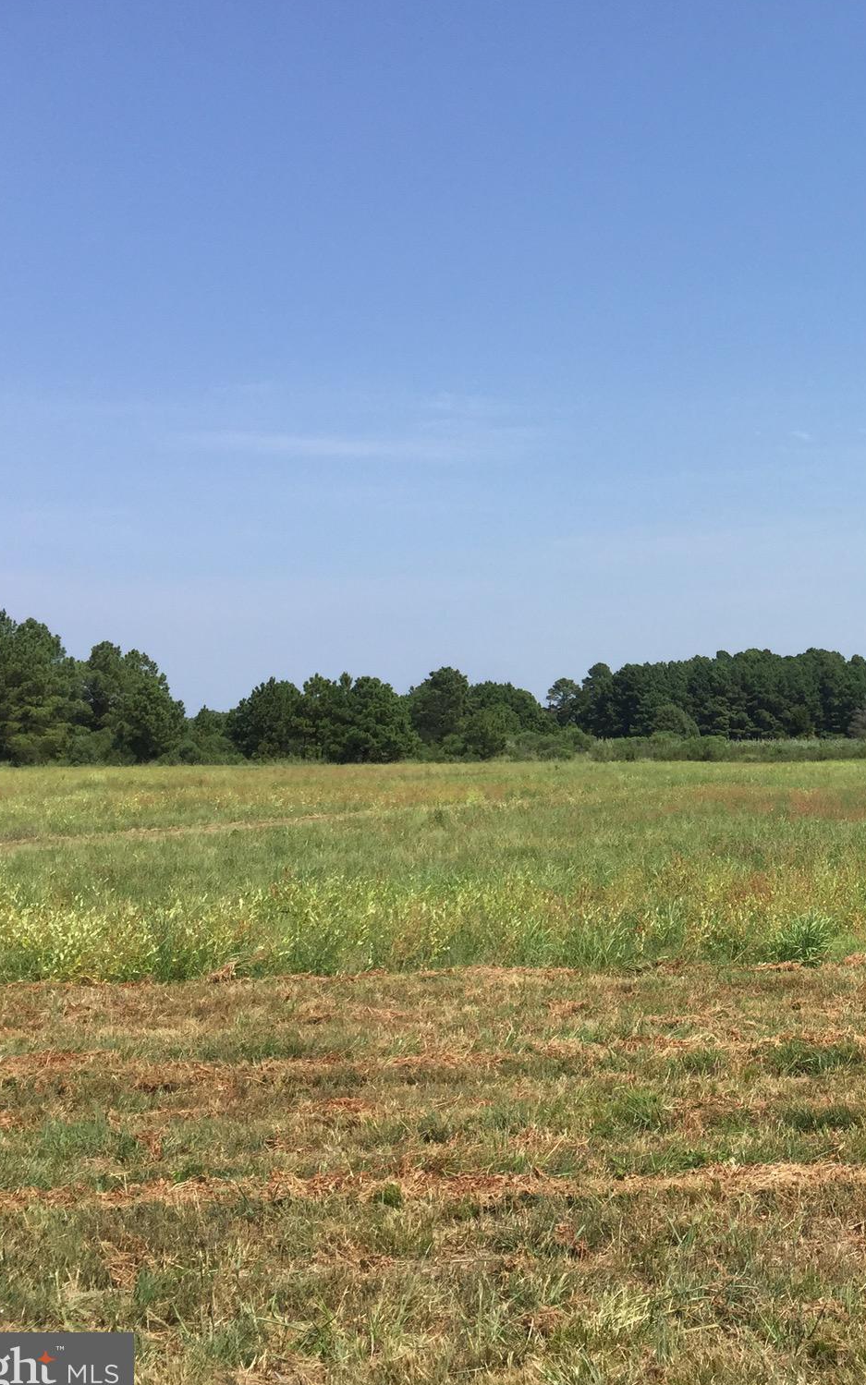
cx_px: 849
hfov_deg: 28.8
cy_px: 699
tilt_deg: +2.4
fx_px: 1586
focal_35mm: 42
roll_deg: +0.0
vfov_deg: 47.2
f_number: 2.2
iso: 32
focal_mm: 4.15
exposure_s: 1/2083
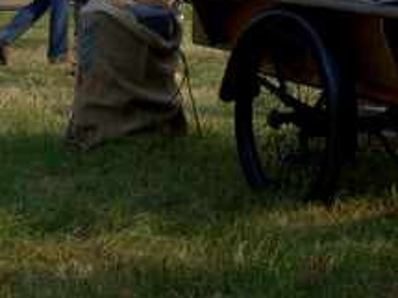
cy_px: -131
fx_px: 1333
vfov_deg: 12.2
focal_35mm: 116
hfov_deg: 16.3
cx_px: 474
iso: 320
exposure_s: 1/800
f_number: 5
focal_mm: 24
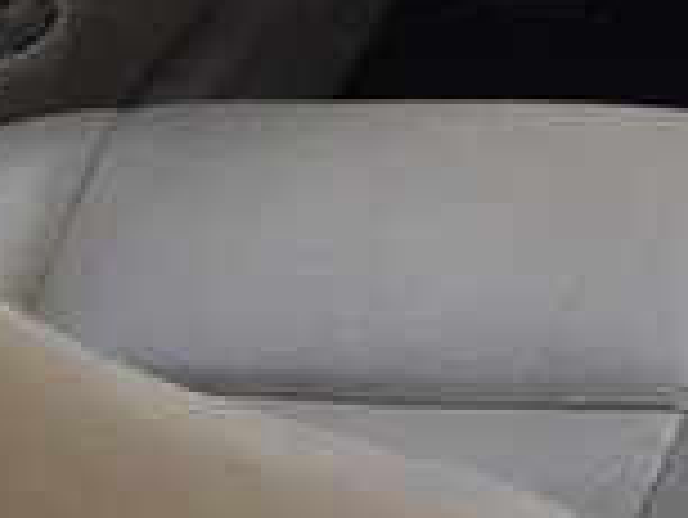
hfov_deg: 13.7
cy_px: -556
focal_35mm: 125
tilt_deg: -21.2
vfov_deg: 10.7
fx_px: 2486
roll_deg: +0.6
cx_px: 1313
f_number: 2.2
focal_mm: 4.15
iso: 32
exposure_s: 1/50
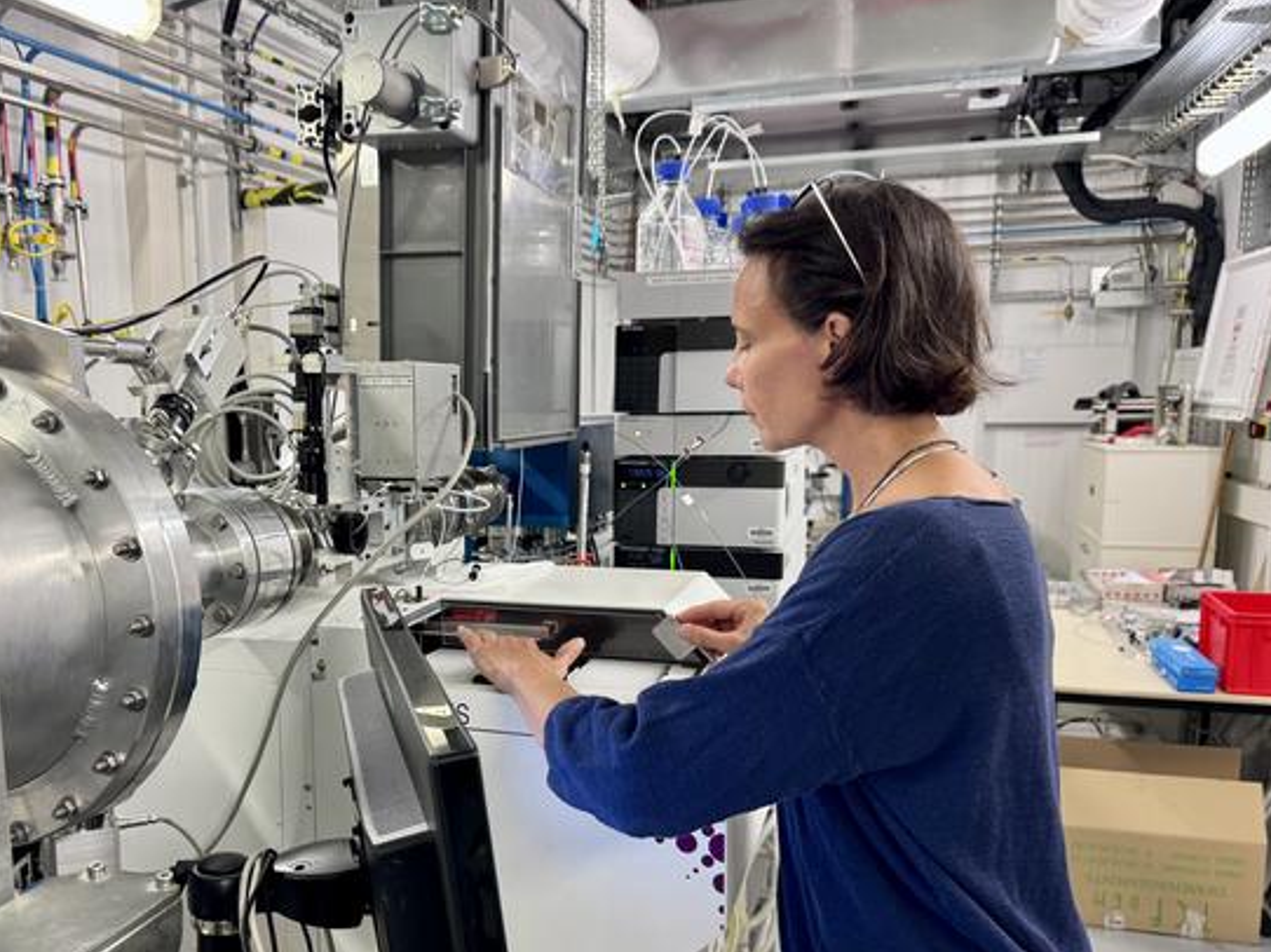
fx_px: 1138
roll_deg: +0.9
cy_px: 559
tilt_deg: -8.3
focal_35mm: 31
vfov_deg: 45.2
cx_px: 497
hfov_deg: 57.8
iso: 125
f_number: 1.78
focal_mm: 6.76
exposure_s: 1/50
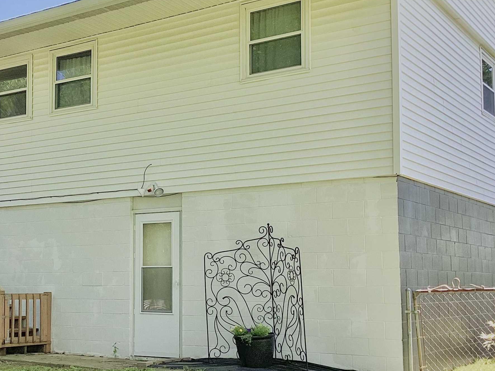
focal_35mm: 54
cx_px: 161
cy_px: 221
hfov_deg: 35.2
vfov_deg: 27.0
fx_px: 772
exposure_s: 1/261
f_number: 2.4
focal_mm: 3.3
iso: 25
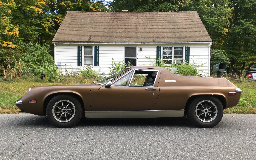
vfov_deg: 40.6
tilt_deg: -1.5
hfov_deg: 61.2
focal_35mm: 31
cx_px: 127
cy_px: 85
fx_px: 216
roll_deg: -0.7
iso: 25
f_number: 2.2
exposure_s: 1/125
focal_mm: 4.15
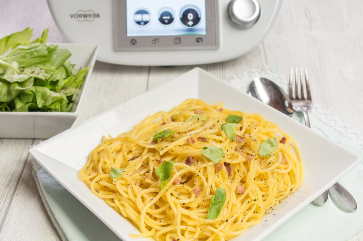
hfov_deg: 35.1
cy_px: 120
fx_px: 574
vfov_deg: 23.7
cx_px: 182
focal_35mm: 57
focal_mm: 37.5
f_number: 4.5
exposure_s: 1/80
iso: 400
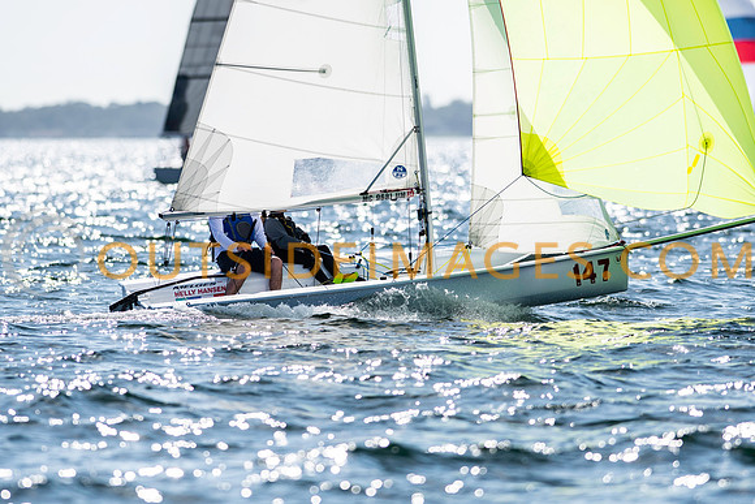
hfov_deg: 4.4
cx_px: 378
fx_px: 9884
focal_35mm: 471
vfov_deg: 2.9
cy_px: 252
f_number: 5
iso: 200
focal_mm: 300
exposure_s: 1/4000
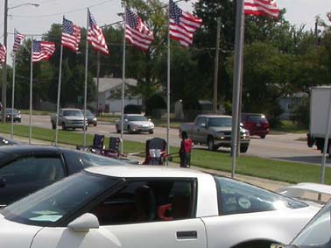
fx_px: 984
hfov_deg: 18.5
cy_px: 209
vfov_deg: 14.2
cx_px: -7
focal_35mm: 103
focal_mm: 7.85
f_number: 7.5
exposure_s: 1/490
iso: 100
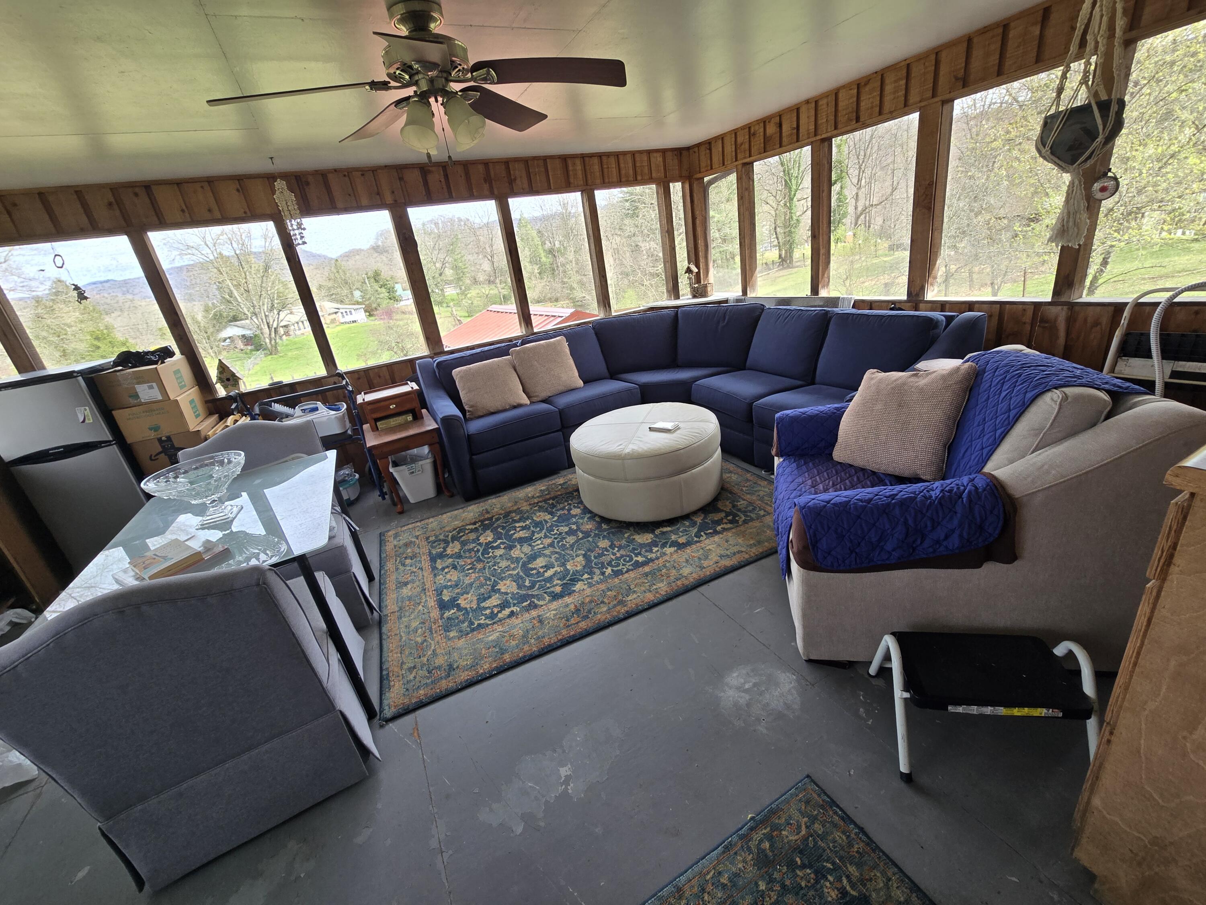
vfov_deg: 89.9
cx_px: 603
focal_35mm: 13
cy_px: 452
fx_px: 453
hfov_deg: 106.2
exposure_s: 1/125
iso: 50
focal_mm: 2.2
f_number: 2.2
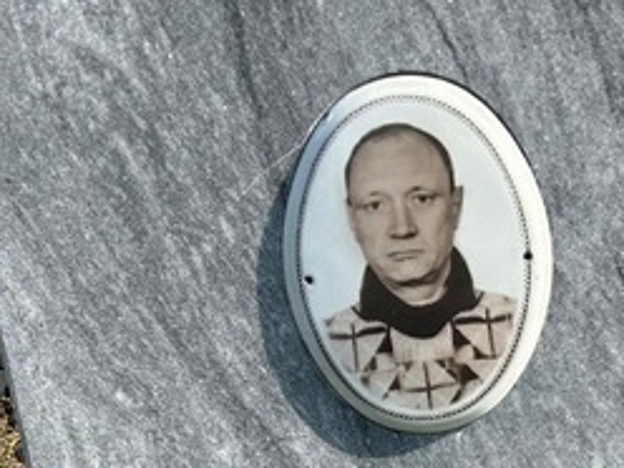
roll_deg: +6.9
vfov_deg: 16.8
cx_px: 302
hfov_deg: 23.3
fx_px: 1514
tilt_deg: -26.9
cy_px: 566
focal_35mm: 84
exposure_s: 1/2513
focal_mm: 5.7
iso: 50
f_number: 1.5
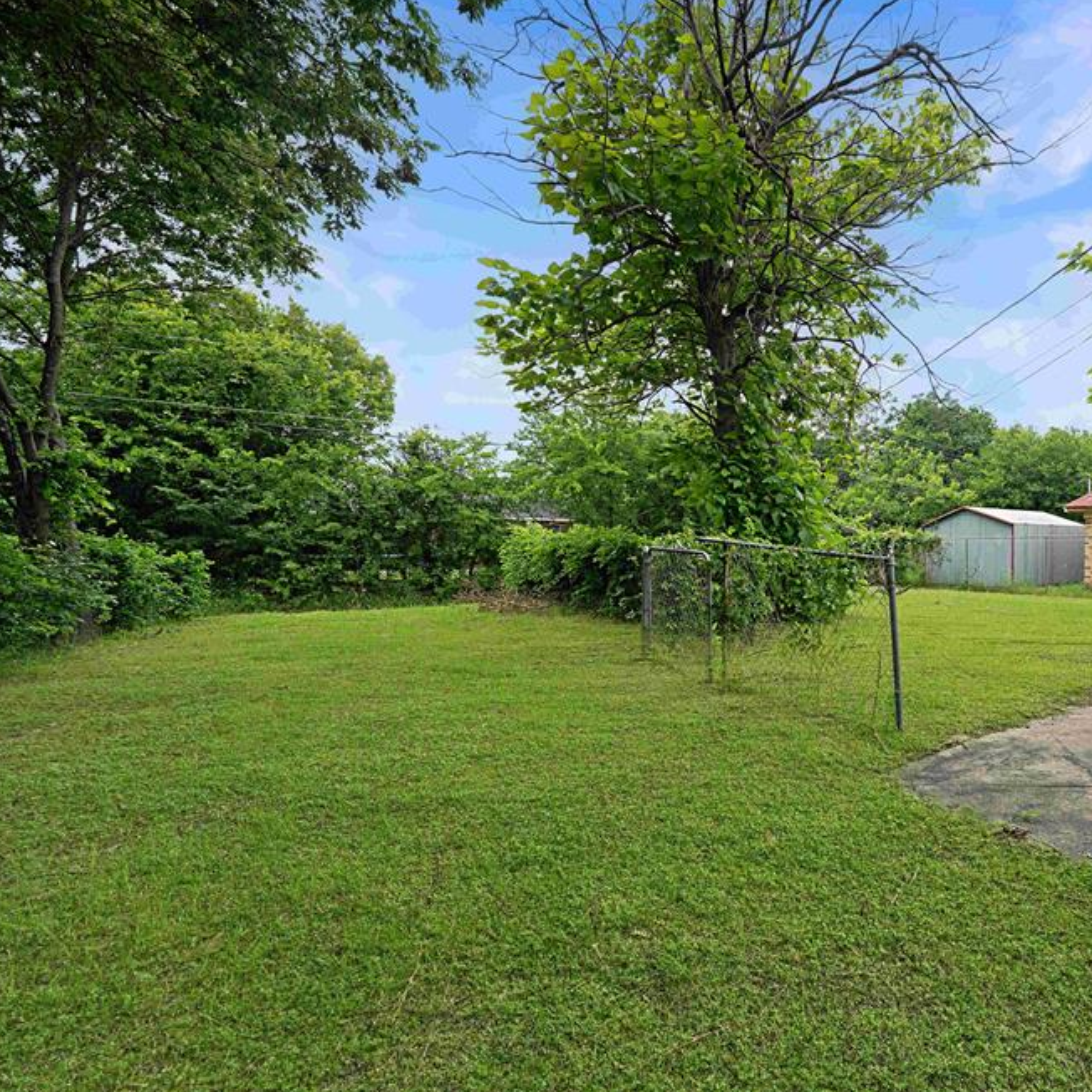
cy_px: 561
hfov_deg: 80.3
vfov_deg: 87.4
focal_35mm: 16
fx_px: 571
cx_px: 826
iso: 500
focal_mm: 12
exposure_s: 1/125
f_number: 9
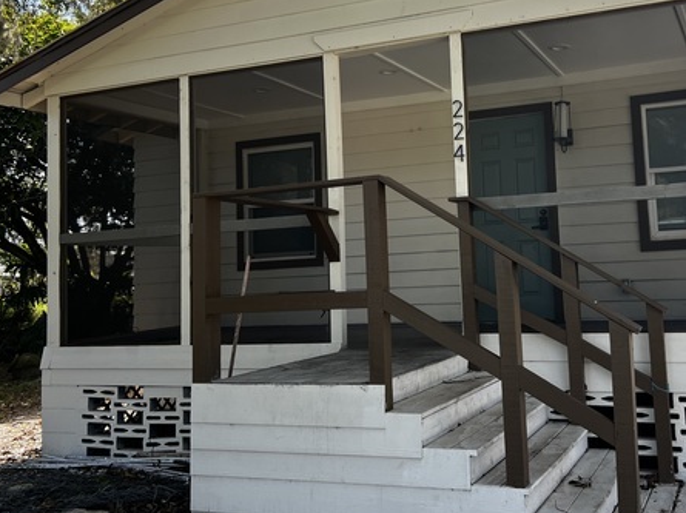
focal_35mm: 39
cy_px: 203
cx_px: 448
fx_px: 772
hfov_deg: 47.2
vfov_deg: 36.6
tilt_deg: +5.4
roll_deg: +1.8
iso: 50
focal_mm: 5.7
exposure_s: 1/575
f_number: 1.5
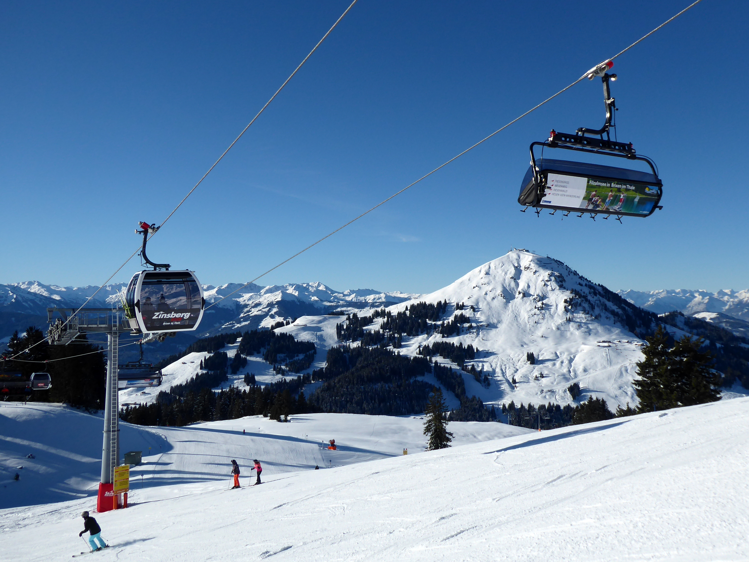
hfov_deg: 56.8
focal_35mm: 32
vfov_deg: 44.2
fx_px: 692
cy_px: 281
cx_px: 374
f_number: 3.5
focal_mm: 5.4
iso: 80
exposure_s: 1/1600
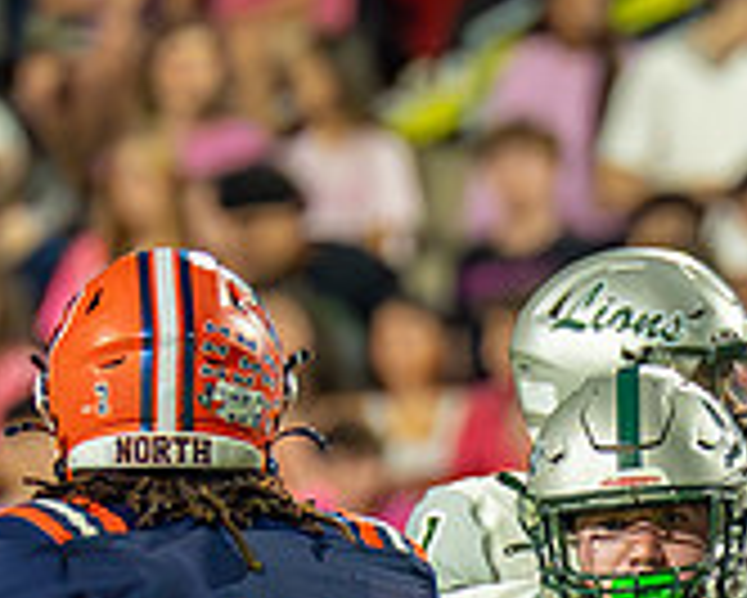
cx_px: 935
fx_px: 39730
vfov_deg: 0.9
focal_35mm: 1796
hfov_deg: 1.1
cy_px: 891
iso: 3200
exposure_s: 1/1600
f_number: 2.8
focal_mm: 200
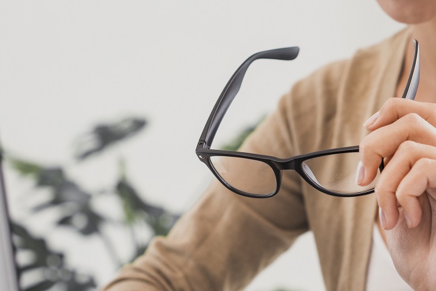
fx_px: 1212
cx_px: 367
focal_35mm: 100
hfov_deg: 20.1
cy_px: 198
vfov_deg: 13.7
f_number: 4
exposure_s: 1/160
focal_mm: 50
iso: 320
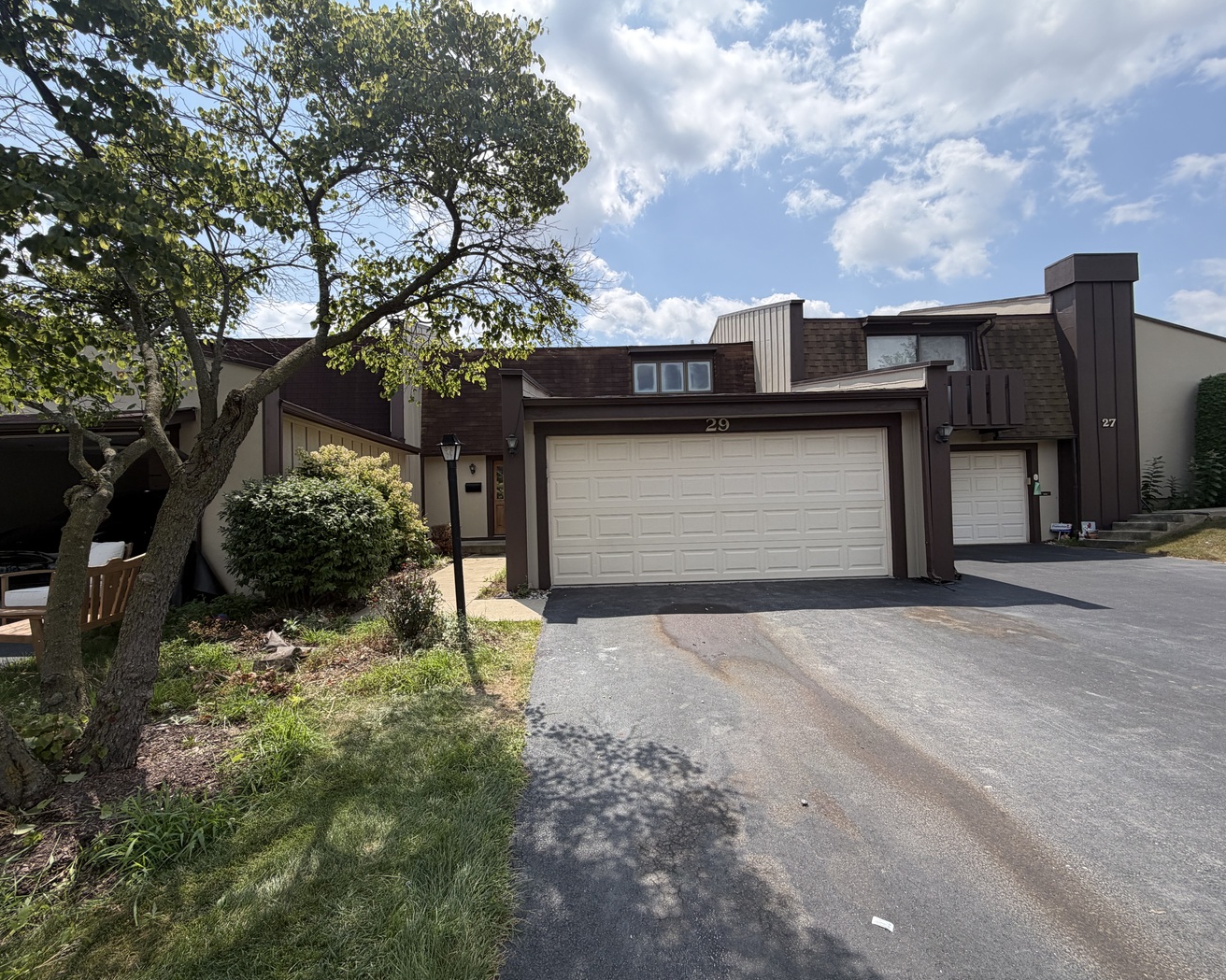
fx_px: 544
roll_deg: +2.6
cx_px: 592
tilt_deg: +1.5
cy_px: 490
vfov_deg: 84.0
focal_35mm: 15
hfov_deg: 96.8
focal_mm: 2.22
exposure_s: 1/876
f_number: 2.2
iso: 20
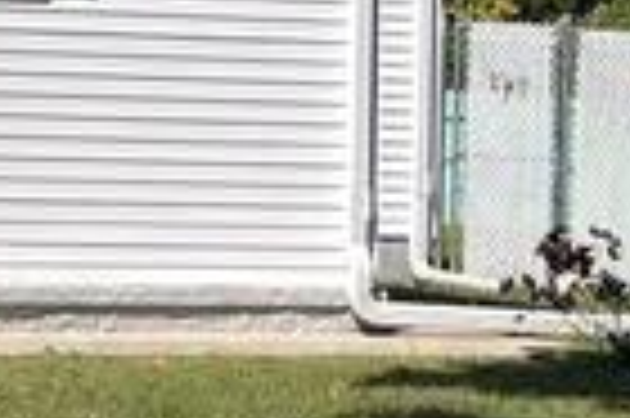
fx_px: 3321
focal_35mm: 190
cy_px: -126
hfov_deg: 10.4
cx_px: -351
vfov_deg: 7.1
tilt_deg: +1.4
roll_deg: -2.2
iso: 32
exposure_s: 1/4348
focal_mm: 5.1
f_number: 1.6
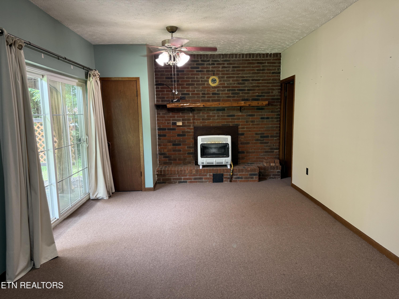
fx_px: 277
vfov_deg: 56.8
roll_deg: +1.2
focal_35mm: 24
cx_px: 200
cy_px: 150
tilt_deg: -7.1
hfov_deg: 71.6
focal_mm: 6.76
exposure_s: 1/60
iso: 160
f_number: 1.78
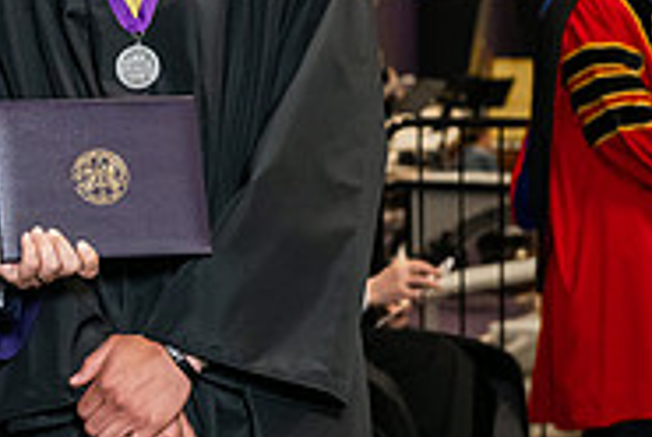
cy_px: 44
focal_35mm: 194
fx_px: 3519
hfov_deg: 10.4
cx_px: -88
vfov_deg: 7.1
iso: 2500
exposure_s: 1/200
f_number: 5
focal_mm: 62
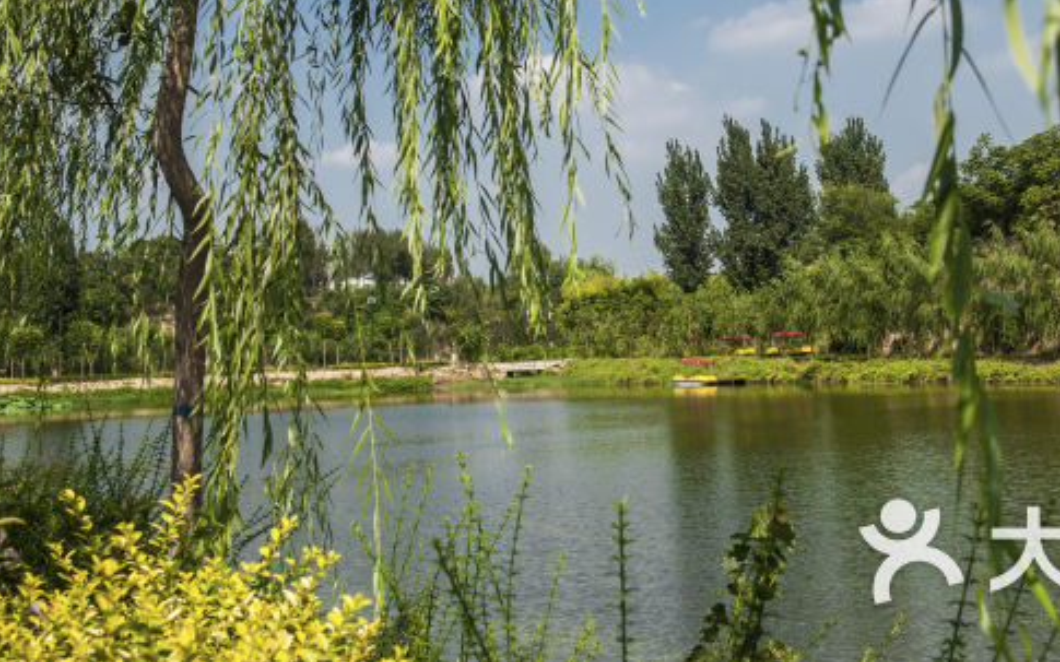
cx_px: 643
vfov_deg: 25.5
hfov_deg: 40.1
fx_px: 1444
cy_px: 155
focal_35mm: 50
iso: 160
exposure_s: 1/1000
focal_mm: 34
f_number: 8
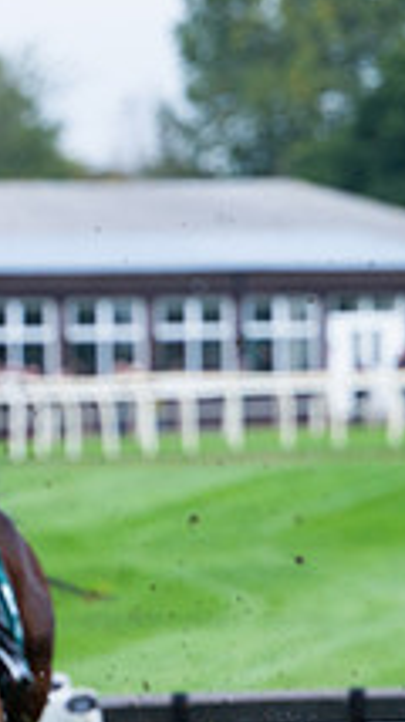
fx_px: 8420
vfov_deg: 4.9
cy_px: 415
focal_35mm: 440
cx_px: -513
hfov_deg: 2.7
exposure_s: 1/1000
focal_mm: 155
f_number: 5
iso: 500
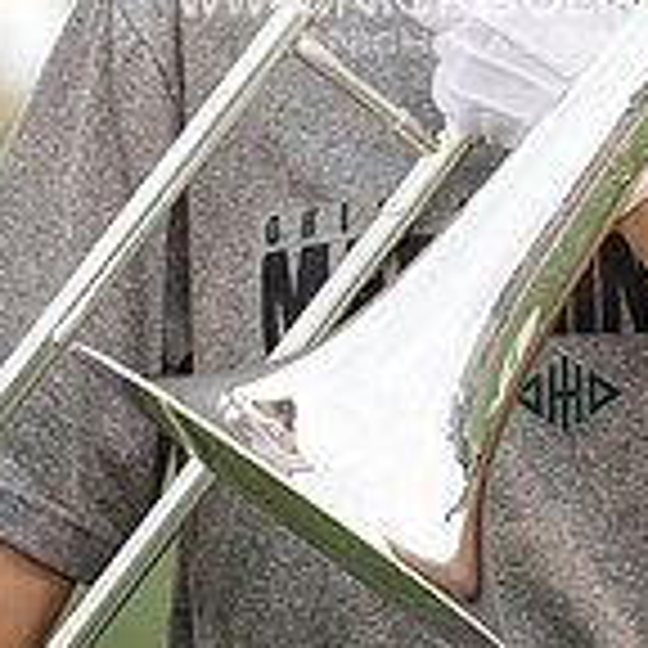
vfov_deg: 2.5
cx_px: 486
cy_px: -160
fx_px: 14550
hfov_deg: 2.6
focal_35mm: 687
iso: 1000
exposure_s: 1/1250
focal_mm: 200
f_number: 2.8
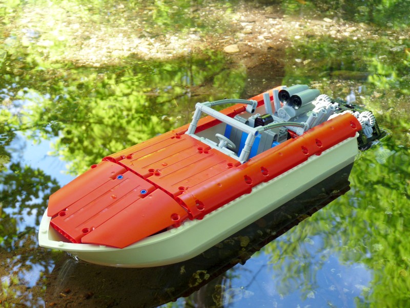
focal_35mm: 55
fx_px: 651
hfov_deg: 34.9
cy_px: 154
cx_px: 205
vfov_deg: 26.6
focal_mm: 9.9
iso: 100
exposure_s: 1/30
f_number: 3.2
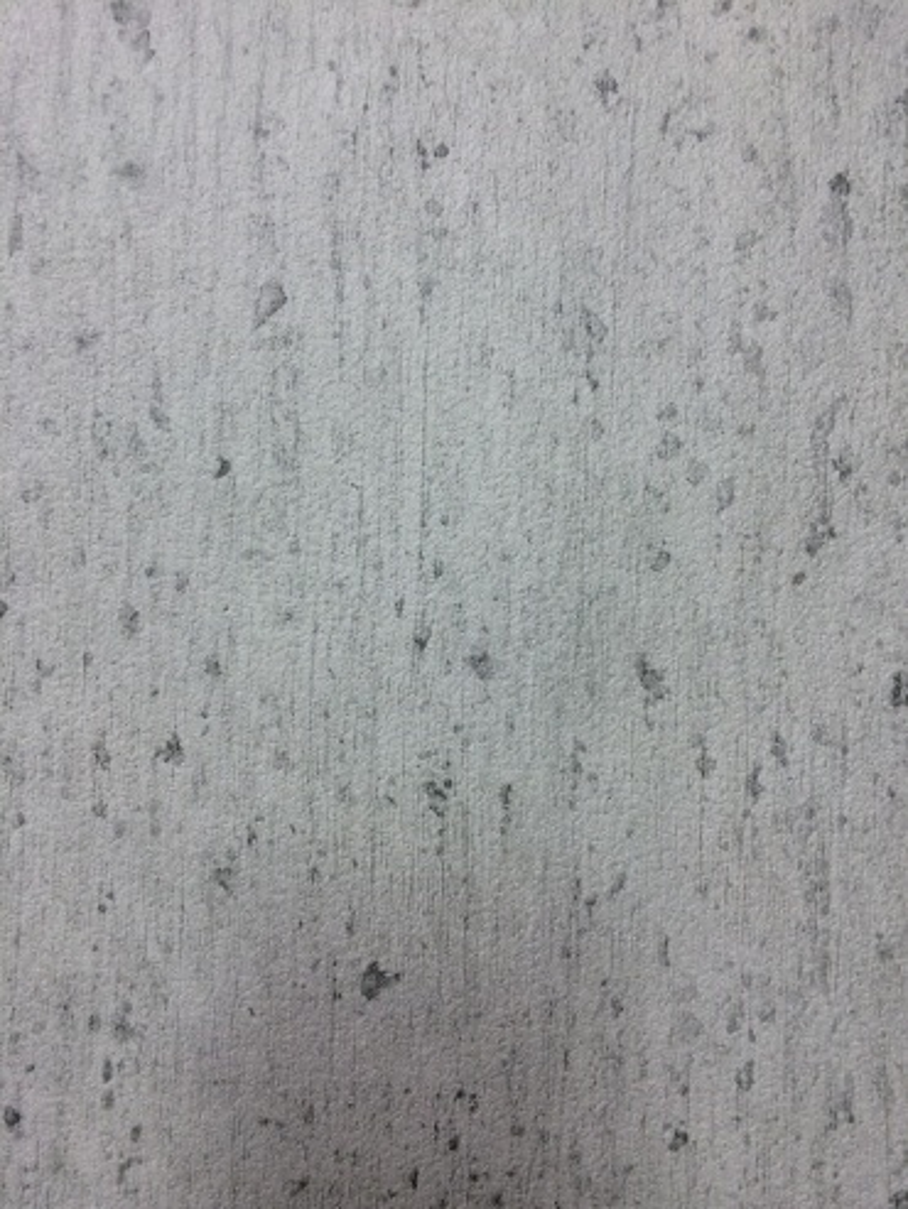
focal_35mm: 29
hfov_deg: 48.2
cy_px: 604
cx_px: 454
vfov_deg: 61.6
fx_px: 1014
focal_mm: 4.15
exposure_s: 1/33
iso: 50
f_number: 2.2
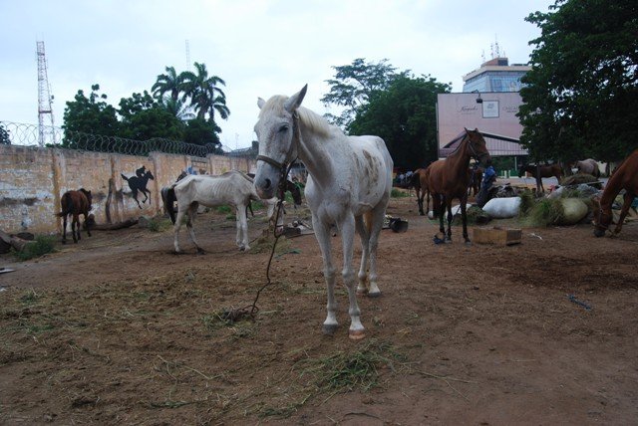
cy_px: 213
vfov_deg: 48.0
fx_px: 479
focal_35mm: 27
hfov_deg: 67.3
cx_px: 319
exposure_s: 1/125
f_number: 5.6
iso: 140
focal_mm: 18
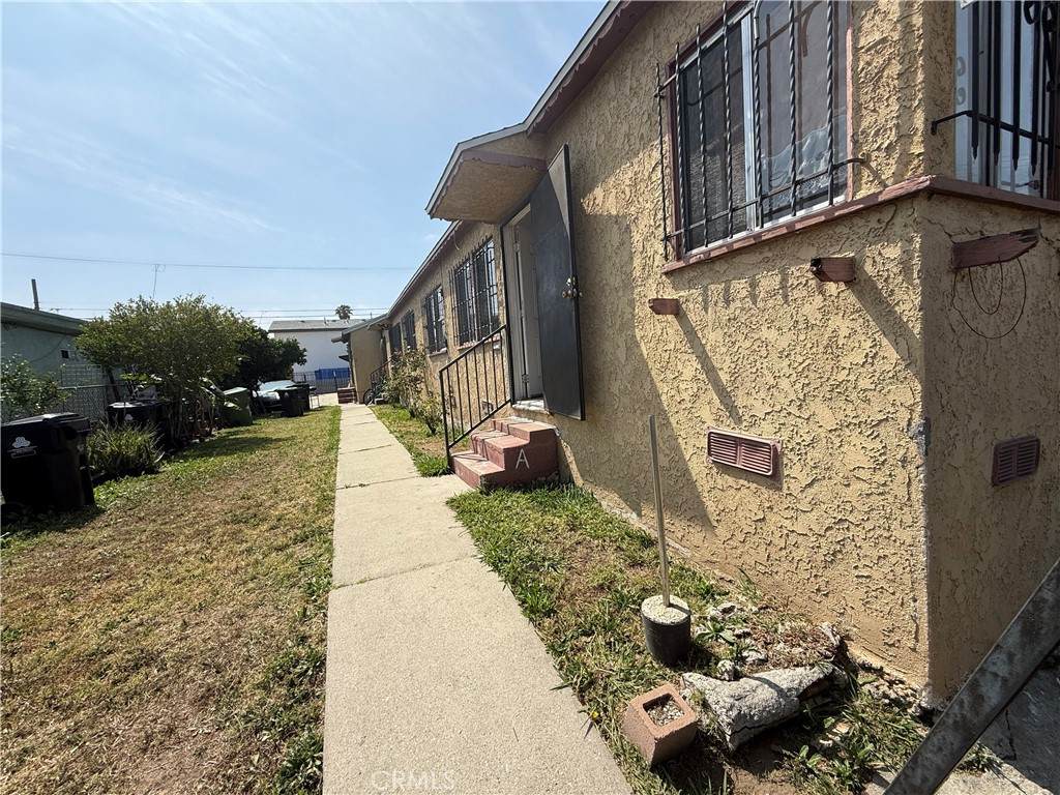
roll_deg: +3.7
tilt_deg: -4.6
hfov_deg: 102.1
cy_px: 398
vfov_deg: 85.7
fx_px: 429
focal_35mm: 14
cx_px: 530
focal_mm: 2.22
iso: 50
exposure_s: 1/2165
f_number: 2.2
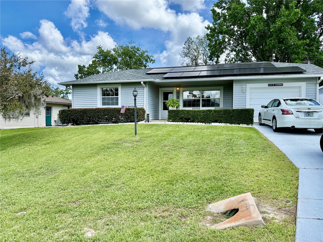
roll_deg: -0.4
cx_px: 162
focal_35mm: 24
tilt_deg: -1.0
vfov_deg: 56.8
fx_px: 224
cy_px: 121
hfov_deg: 71.6
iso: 100
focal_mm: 6.76
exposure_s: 1/3584
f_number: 1.78
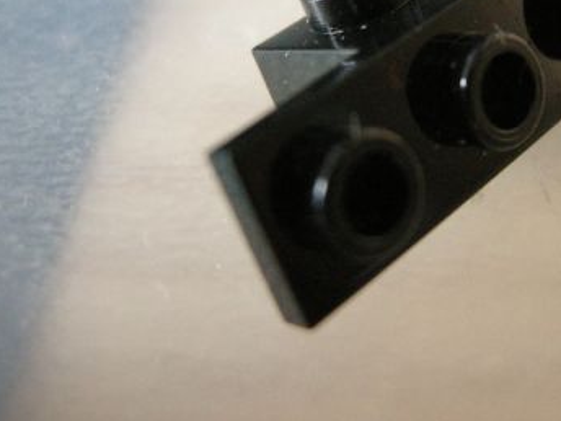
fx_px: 1086
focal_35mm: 67
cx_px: 462
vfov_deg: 21.6
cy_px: 62
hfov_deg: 28.3
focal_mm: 7.5
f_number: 2.7
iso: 400
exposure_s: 1/30.1
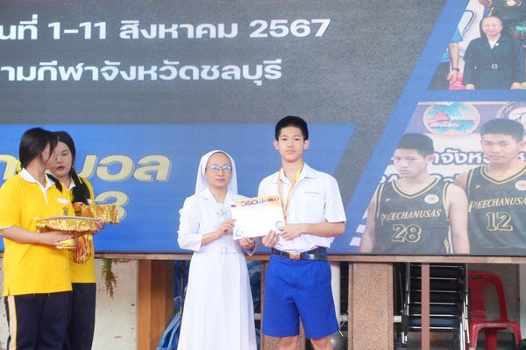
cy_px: 175
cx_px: 263
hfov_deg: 27.0
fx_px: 1096
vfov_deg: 18.2
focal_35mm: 75
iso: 1600
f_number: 5.6
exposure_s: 1/100
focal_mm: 50
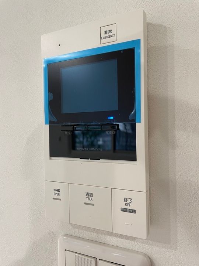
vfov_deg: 67.3
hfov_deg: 53.1
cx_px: 100
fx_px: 199
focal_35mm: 26
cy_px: 133
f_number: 1.6
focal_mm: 4.2
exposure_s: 1/50
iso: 64
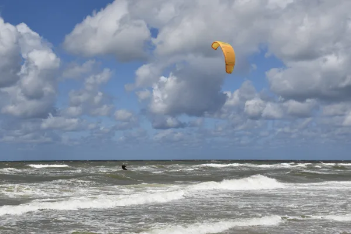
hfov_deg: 35.1
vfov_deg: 23.8
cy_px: 117
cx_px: 176
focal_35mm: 57
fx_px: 556
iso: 100
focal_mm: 38
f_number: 11
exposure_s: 1/500
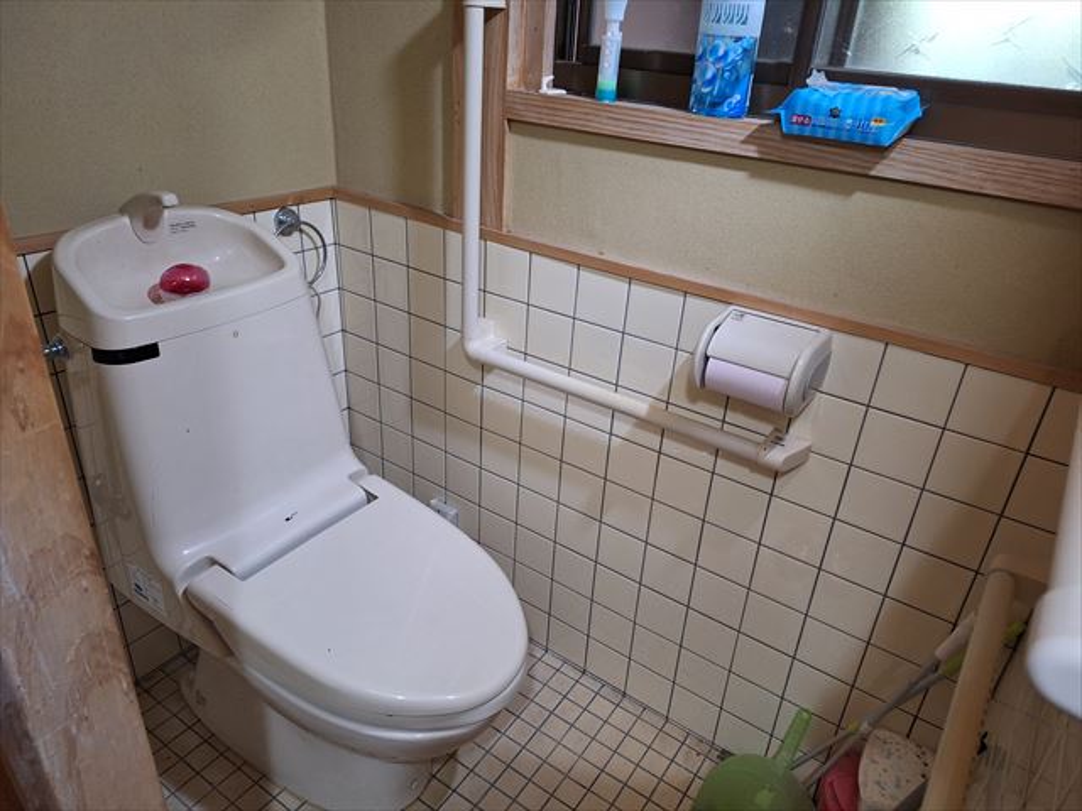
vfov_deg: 58.9
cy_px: 406
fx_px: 719
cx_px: 541
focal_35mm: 23
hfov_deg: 73.9
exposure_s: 1/25
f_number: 1.8
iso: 320
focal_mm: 5.54
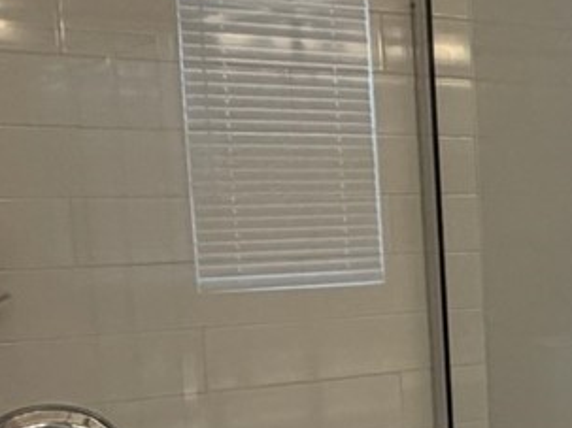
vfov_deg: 19.8
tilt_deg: -5.0
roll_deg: +0.2
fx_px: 1222
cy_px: 287
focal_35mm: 74
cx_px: 1159
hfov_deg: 17.8
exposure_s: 1/120
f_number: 2.2
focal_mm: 2.22
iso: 320
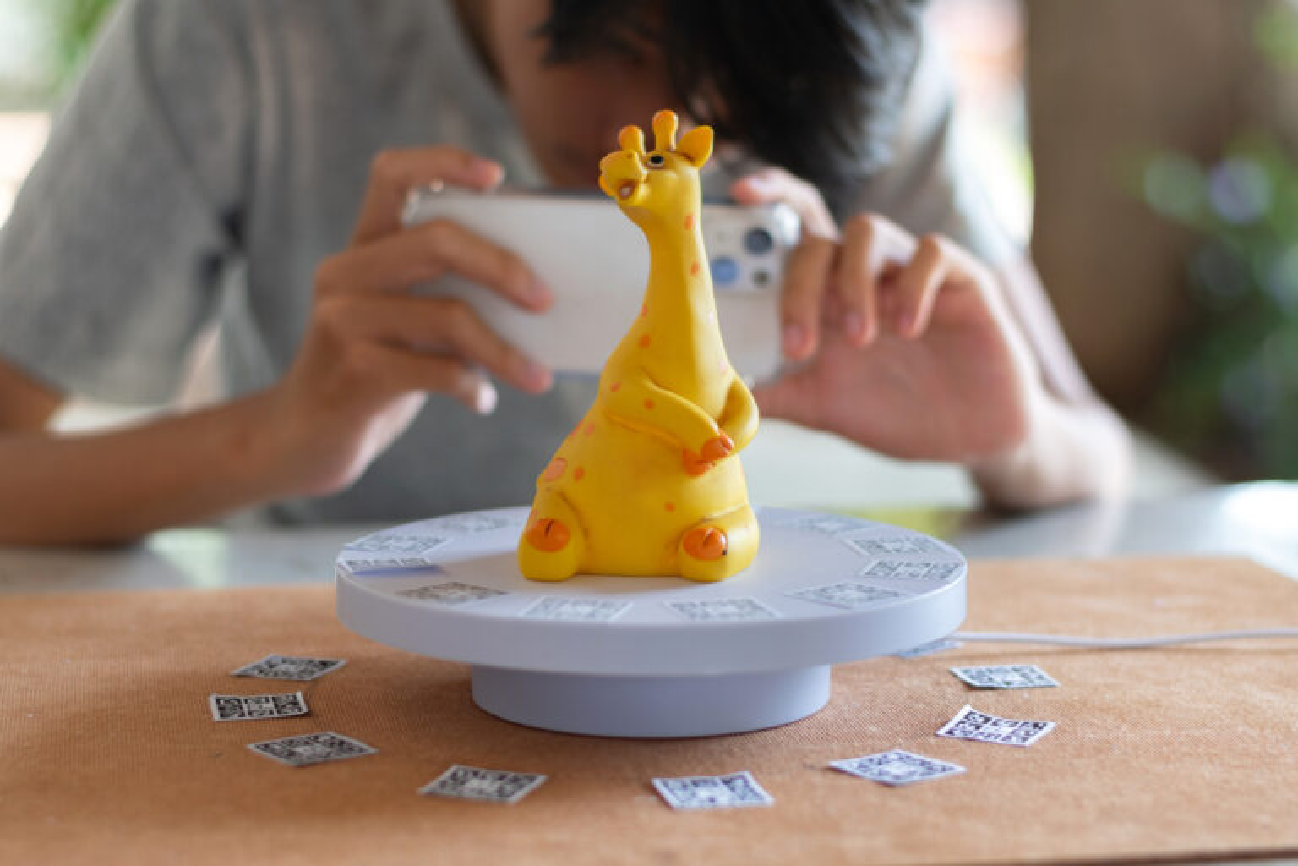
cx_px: 649
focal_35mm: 75
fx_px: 2704
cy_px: 433
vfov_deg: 18.2
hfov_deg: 27.0
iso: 200
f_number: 2.2
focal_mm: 50
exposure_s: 1/200
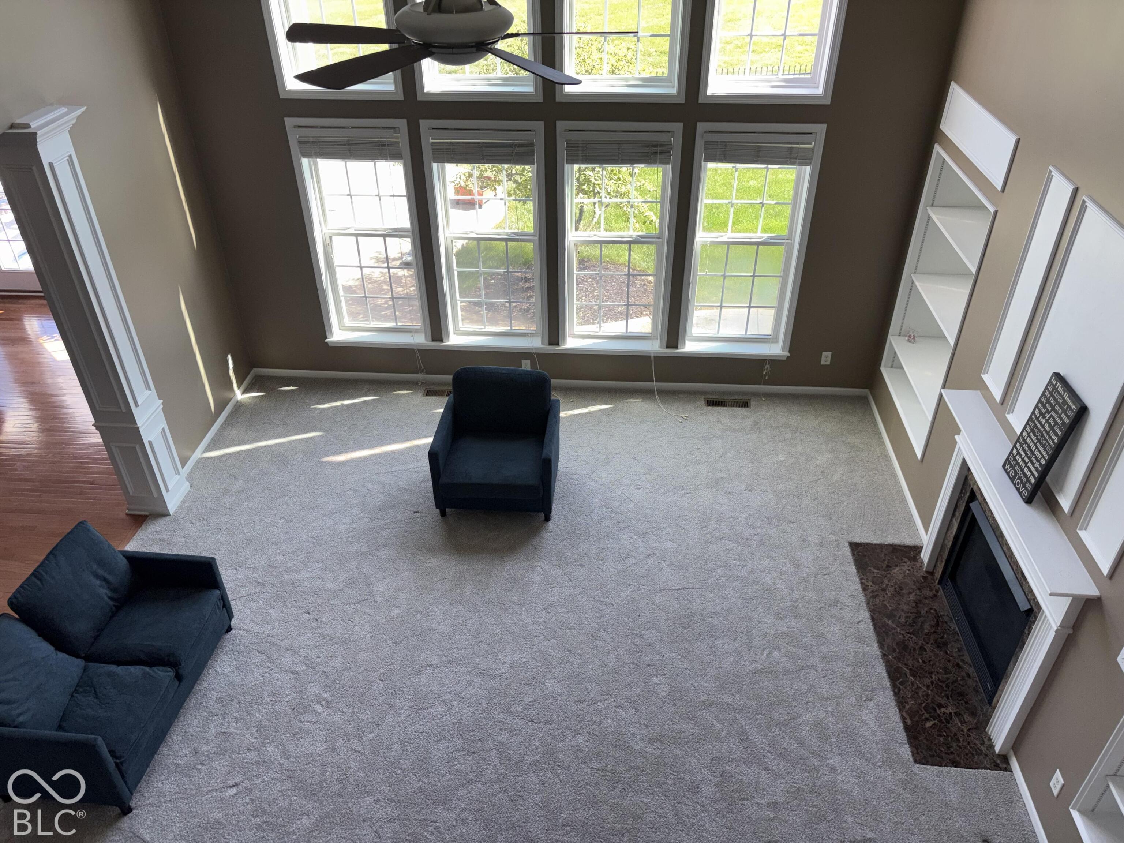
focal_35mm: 26
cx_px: 562
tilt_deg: -34.7
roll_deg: +1.0
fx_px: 844
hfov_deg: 67.3
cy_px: 422
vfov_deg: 53.1
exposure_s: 1/304
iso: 80
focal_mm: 5.96
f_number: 1.6
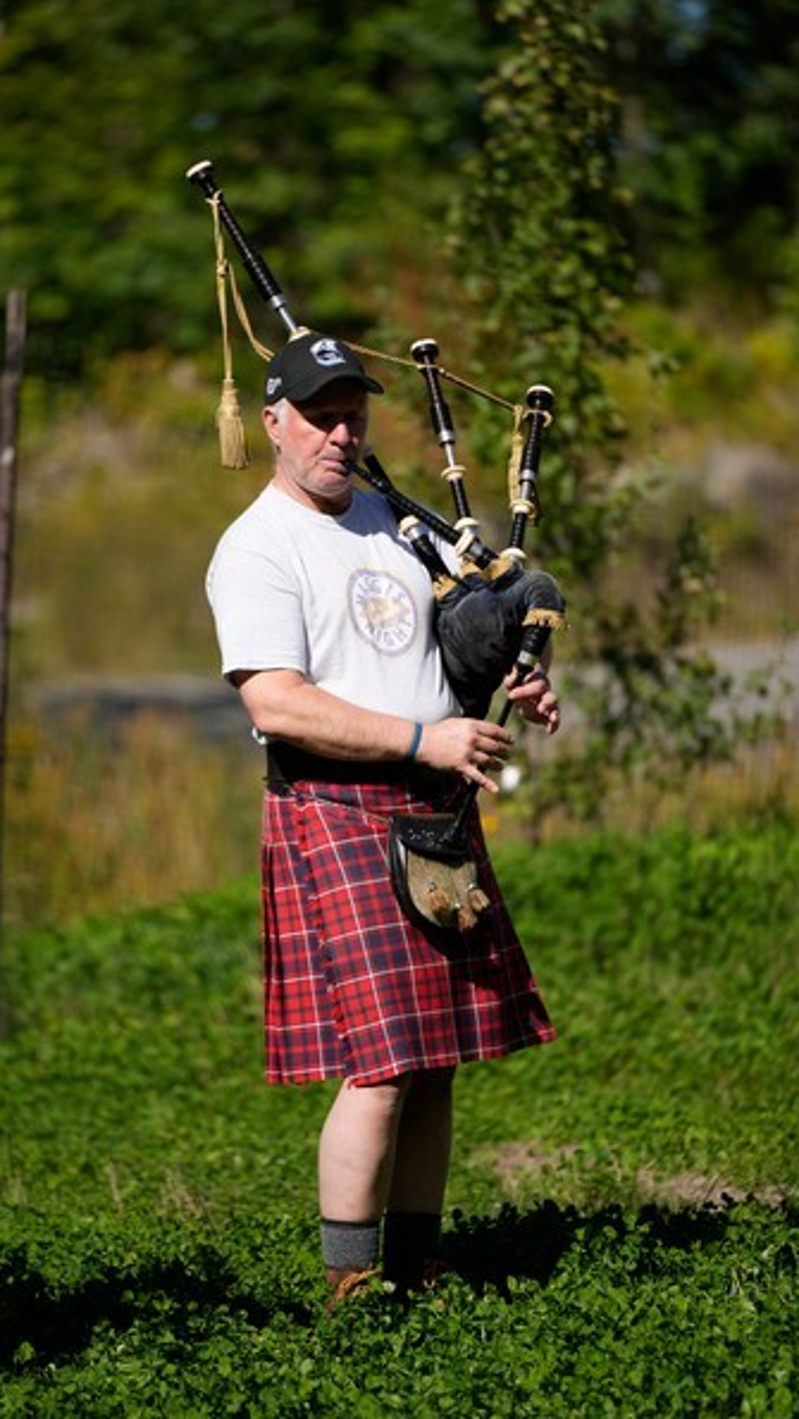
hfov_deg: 6.4
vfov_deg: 11.3
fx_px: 7151
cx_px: 341
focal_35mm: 190
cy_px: 708
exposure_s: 1/2500
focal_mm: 180
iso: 125
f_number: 2.8
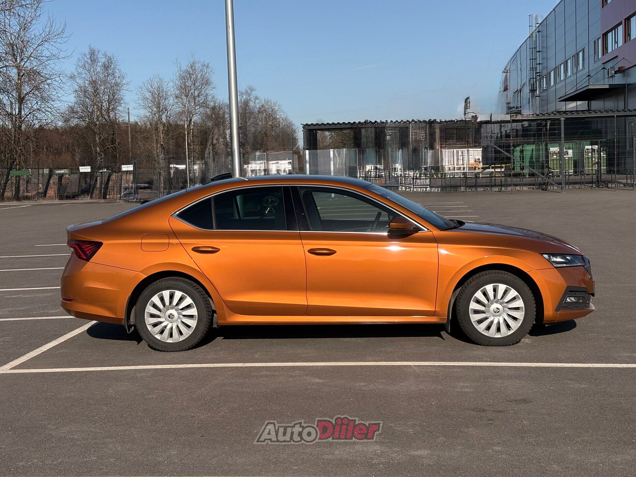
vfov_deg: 28.0
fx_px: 956
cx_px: 318
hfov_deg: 36.8
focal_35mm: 52
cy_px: 238
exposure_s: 1/4630
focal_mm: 5.96
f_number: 1.6
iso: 40
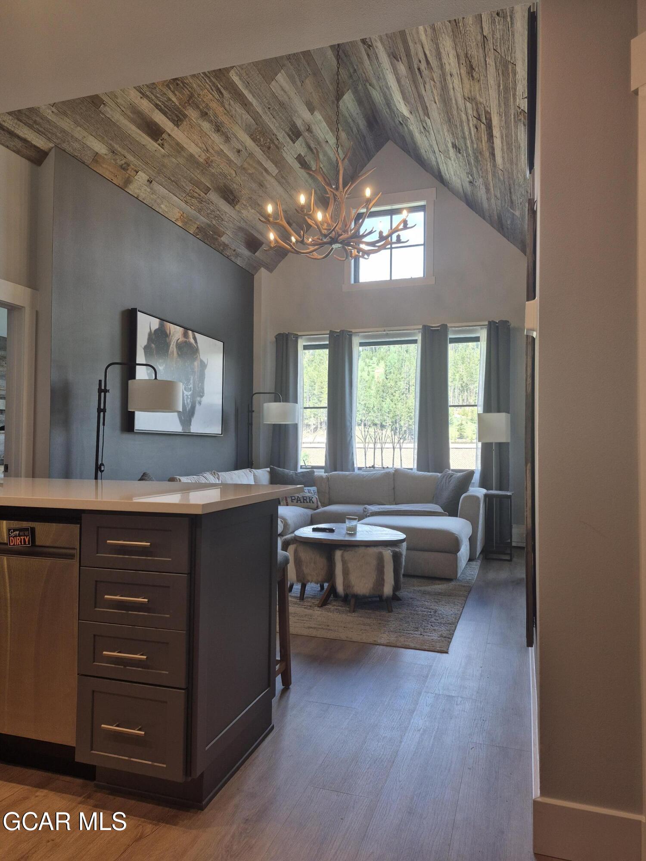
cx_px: 323
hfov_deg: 58.9
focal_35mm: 23
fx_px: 572
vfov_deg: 73.9
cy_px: 430
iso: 50
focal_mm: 5.4
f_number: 1.8
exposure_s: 1/120
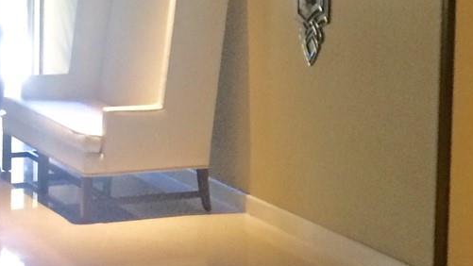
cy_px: 37
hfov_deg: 20.7
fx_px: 1267
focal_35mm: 101
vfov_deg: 11.9
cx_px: 424
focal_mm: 4.15
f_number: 2.2
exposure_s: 1/30
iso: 250
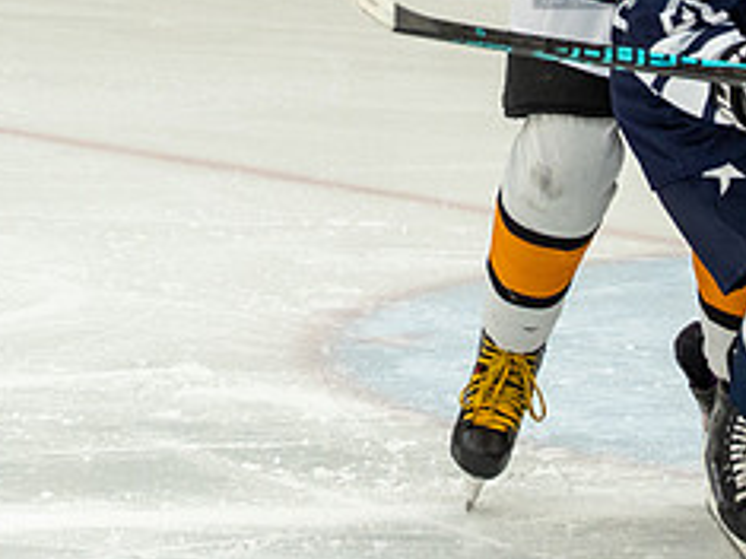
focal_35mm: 520
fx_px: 11201
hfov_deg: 3.8
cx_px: 537
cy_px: -50
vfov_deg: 2.9
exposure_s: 1/1600
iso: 800
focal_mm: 110
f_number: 3.5
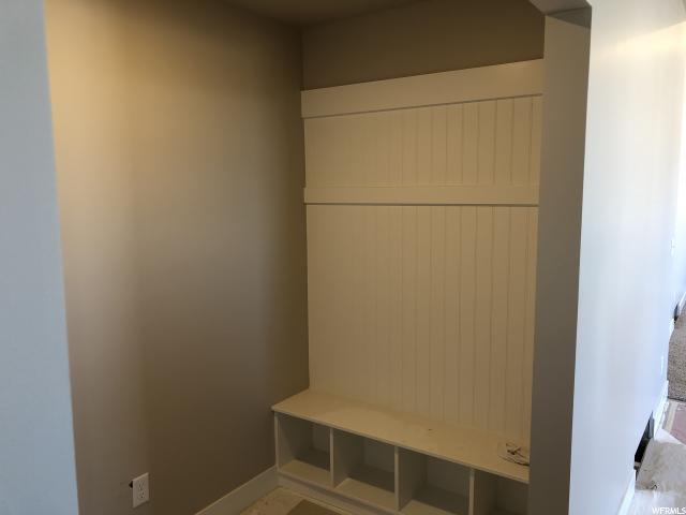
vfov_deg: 49.7
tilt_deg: -7.8
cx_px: 343
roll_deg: +0.5
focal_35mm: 28
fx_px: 555
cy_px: 258
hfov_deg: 63.4
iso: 25
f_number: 1.8
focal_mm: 4
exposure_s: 1/30
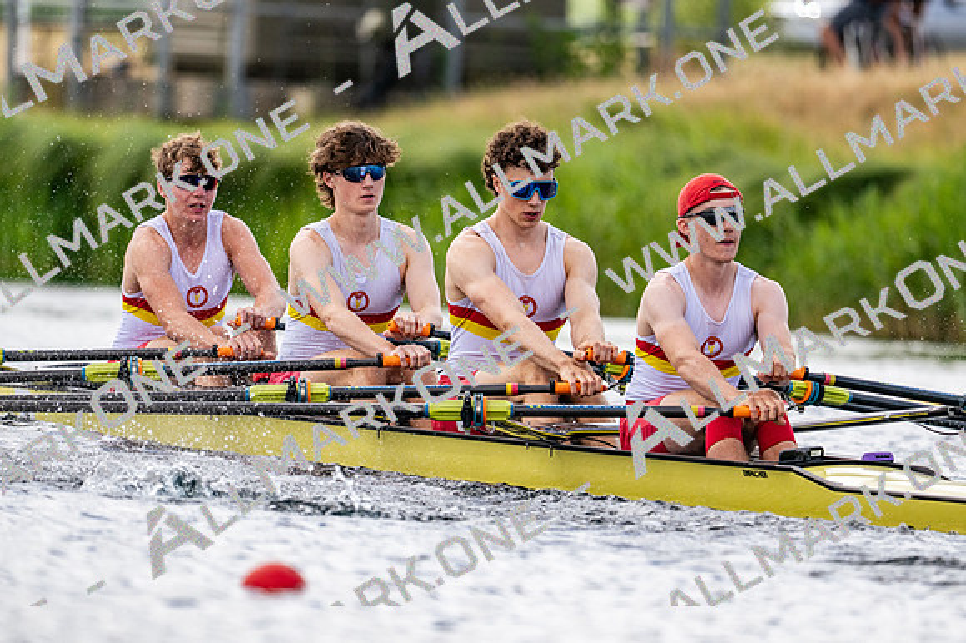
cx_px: 483
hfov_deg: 3.4
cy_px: 322
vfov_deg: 2.3
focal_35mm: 600
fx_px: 16090
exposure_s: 1/2500
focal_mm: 400
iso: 360
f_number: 4.5
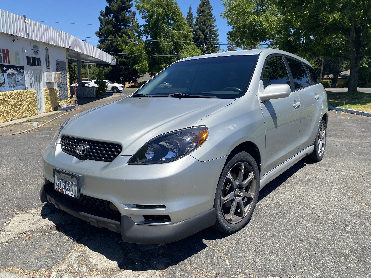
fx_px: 279
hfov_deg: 67.3
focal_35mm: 26
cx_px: 186
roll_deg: -1.6
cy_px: 139
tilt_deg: -11.2
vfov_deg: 53.1
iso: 32
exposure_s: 1/2755
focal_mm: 4.25
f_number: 1.8
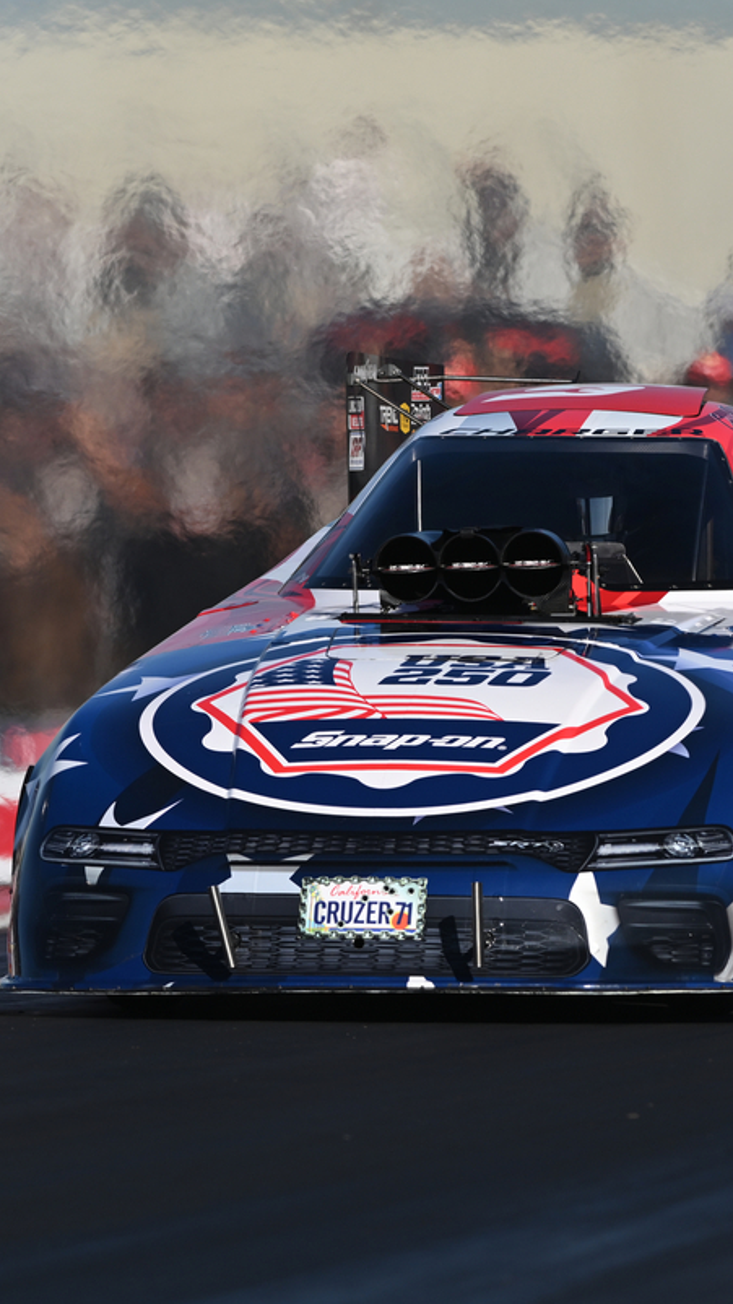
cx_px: 535
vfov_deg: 4.3
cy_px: 624
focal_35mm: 501
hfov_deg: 2.4
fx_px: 17315
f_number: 7.1
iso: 200
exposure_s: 1/2000
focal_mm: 300
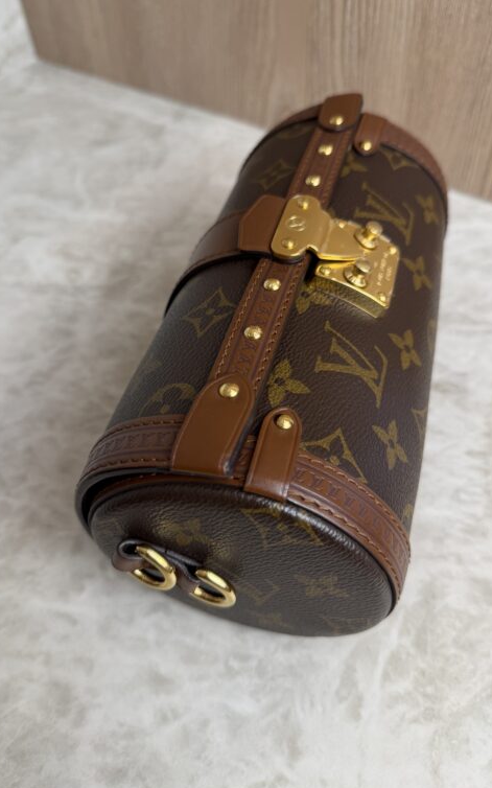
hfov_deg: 46.0
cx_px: 235
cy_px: 384
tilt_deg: -49.8
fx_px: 579
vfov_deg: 68.4
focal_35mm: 27
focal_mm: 6.76
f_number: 1.78
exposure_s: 1/120
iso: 80
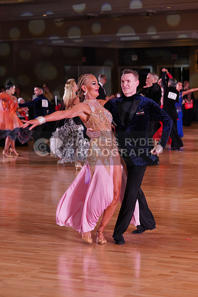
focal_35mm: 102
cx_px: 99
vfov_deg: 20.0
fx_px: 841
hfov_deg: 13.4
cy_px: 148
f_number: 4.5
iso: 2000
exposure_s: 1/200
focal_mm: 102
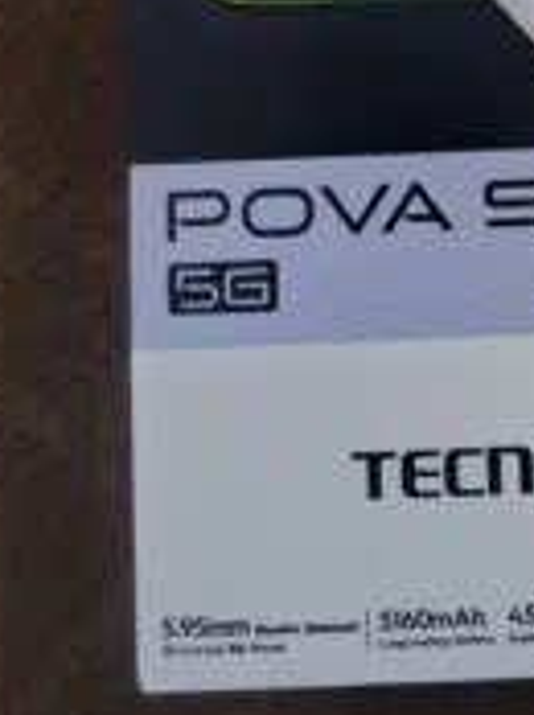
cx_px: 489
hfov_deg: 26.5
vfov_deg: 33.0
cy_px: -12
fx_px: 1093
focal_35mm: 53
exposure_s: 1/33.3
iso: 550
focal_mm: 4.09
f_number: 1.6
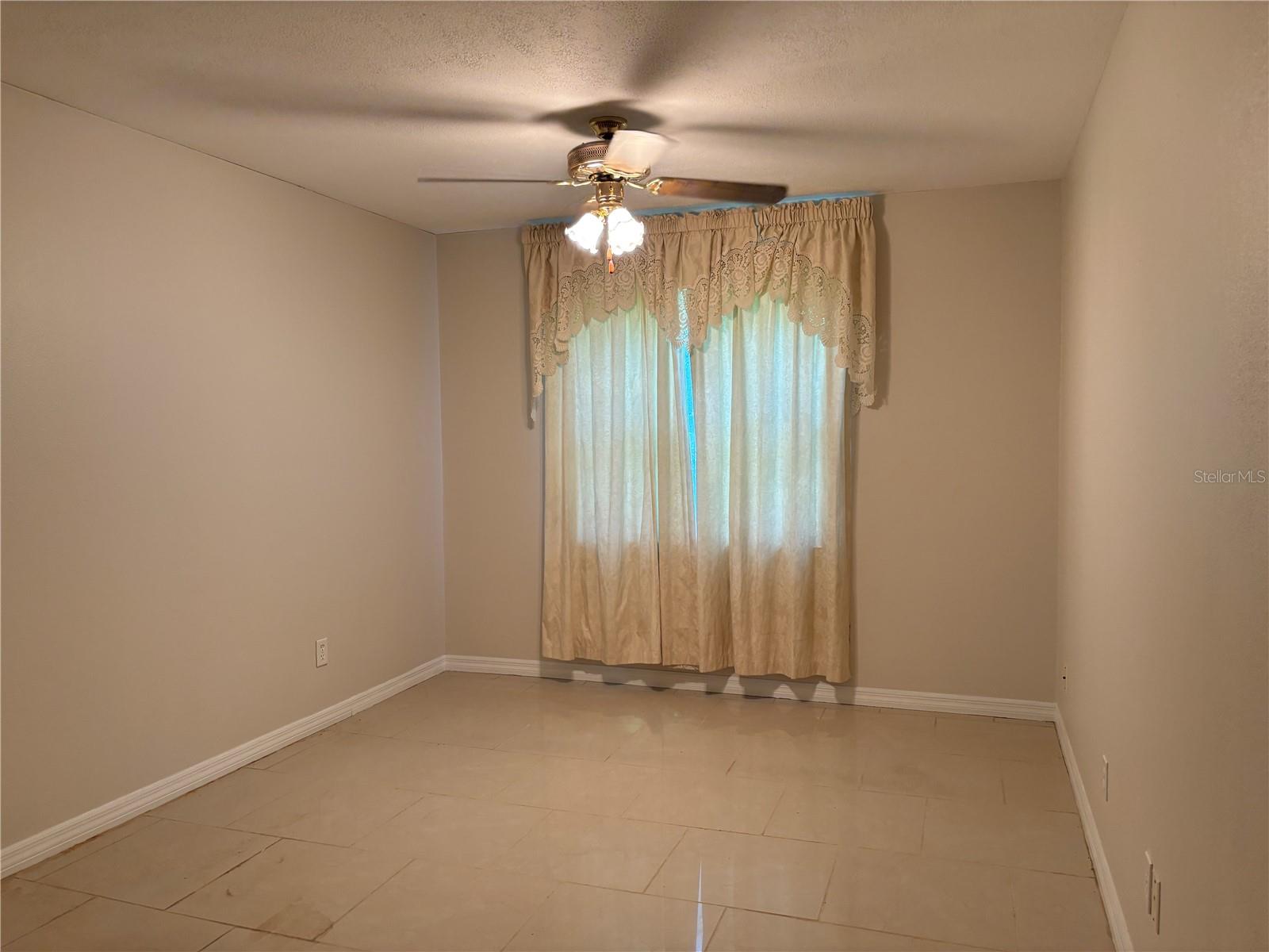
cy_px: 476
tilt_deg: -3.7
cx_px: 634
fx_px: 953
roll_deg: +1.0
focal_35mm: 26
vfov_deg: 53.1
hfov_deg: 67.3
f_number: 1.6
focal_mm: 5.96
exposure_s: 1/60
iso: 125
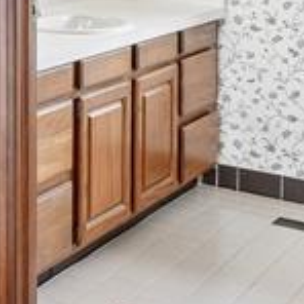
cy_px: -88
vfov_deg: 18.4
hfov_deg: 15.1
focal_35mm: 88
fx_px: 874
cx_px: -339
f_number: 8
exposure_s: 1/15
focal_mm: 10
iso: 400
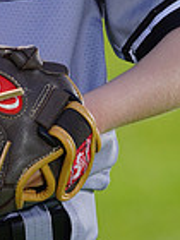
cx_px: -37
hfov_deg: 1.4
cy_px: -130
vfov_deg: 1.9
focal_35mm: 1046
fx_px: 7252
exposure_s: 1/250
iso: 100
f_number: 8
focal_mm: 262
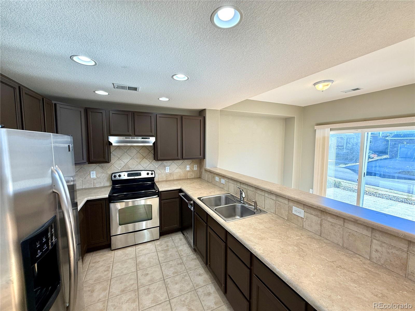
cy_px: 156
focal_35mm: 14
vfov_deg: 85.7
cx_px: 208
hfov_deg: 102.1
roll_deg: -0.1
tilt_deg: -4.3
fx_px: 168
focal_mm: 2.22
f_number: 2.2
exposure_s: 1/120
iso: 80
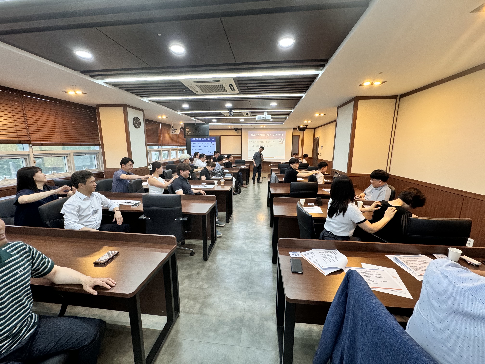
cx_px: 242
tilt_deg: -10.7
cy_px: 182
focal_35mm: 14
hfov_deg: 102.1
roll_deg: -0.5
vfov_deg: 85.7
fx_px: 196
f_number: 2.2
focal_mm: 2.22
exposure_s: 1/120
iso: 250
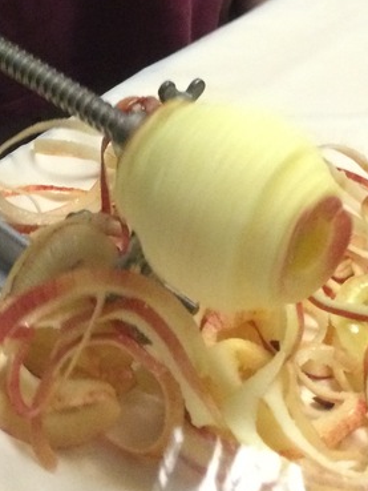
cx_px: 252
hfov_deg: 17.1
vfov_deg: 20.6
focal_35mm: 86
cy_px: -161
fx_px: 1218
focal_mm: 3.3
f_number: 2.4
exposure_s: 1/24
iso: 200
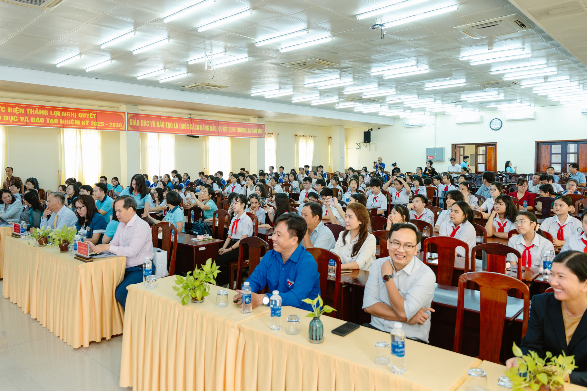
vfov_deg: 47.8
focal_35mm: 27
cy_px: 174
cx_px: 293
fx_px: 440
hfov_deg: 67.4
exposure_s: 1/160
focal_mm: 24
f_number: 3.2
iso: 1000
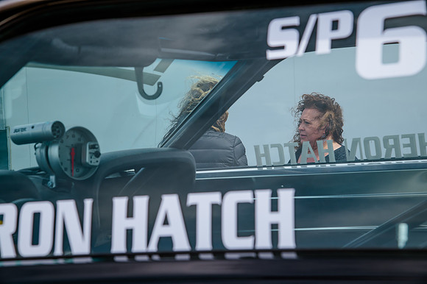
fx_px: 972
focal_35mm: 82
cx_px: 214
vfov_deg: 16.6
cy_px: 142
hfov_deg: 24.8
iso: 200
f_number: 11
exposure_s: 1/160
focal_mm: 82
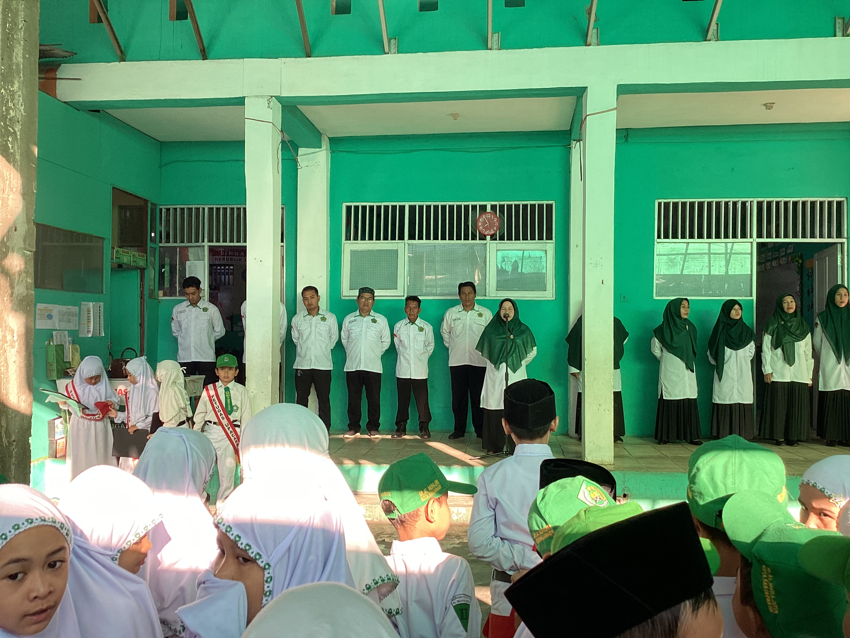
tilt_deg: +0.7
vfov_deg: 45.4
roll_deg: -0.6
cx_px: 425
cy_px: 319
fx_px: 761
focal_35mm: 31
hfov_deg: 58.4
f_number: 2.4
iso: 32
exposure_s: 1/100
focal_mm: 3.3
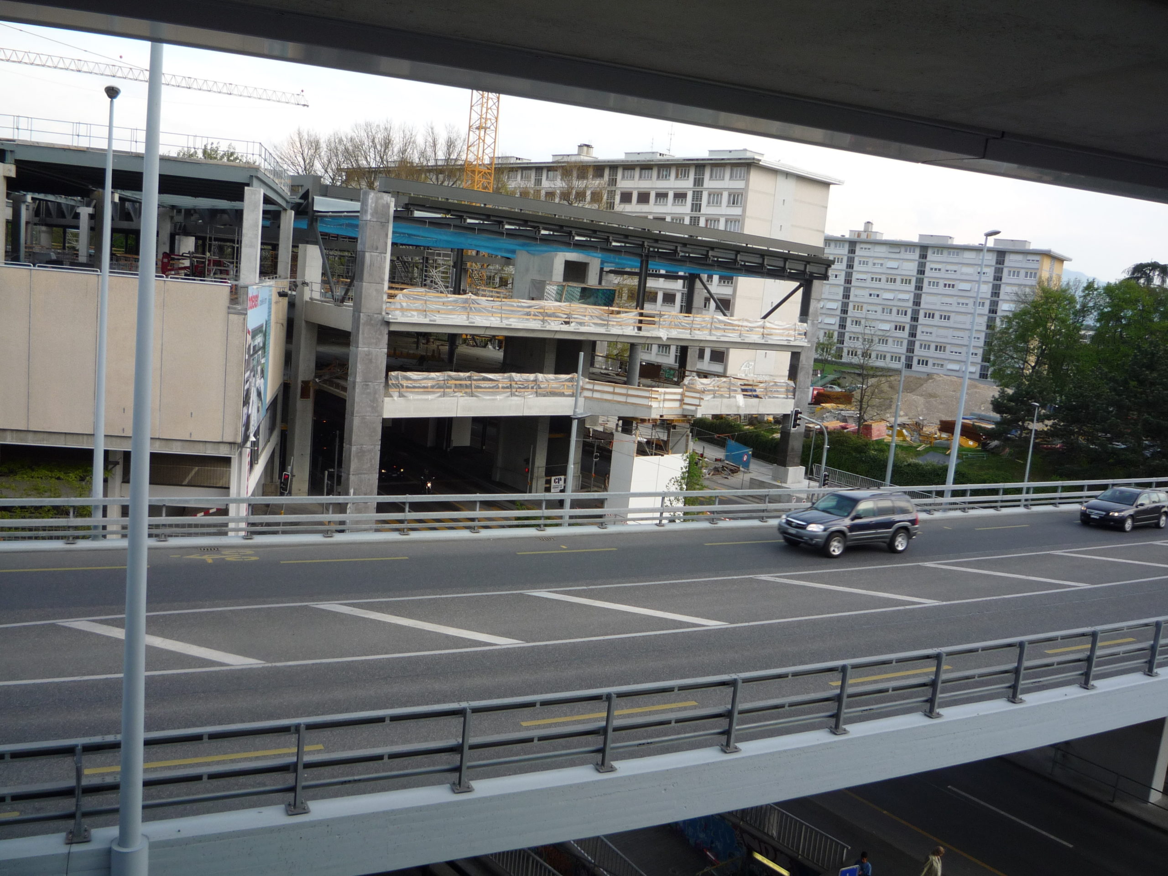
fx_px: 1046
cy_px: 438
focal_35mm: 31
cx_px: 584
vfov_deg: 45.4
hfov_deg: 58.4
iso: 100
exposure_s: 1/125
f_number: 4
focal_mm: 5.3
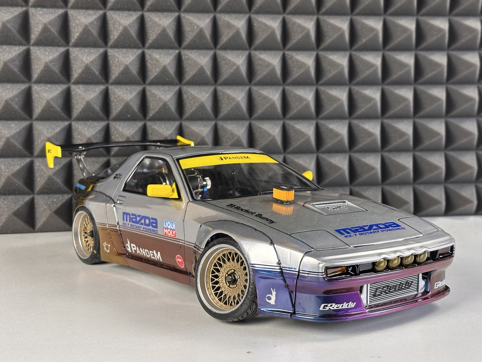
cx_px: 241
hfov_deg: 39.7
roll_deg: +0.7
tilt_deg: -5.7
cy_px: 181
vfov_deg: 30.3
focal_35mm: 48
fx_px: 668
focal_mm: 6.86
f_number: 1.78
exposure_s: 1/100
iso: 125
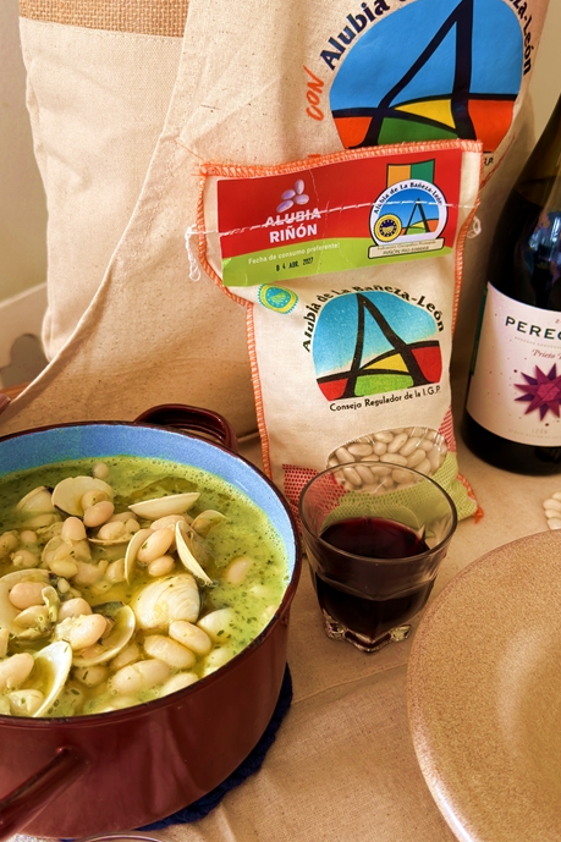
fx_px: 865
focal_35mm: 37
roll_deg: -0.5
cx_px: 287
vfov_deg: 51.9
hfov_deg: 35.9
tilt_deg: -33.7
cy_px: 423
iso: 160
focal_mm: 6.76
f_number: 1.78
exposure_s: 1/60
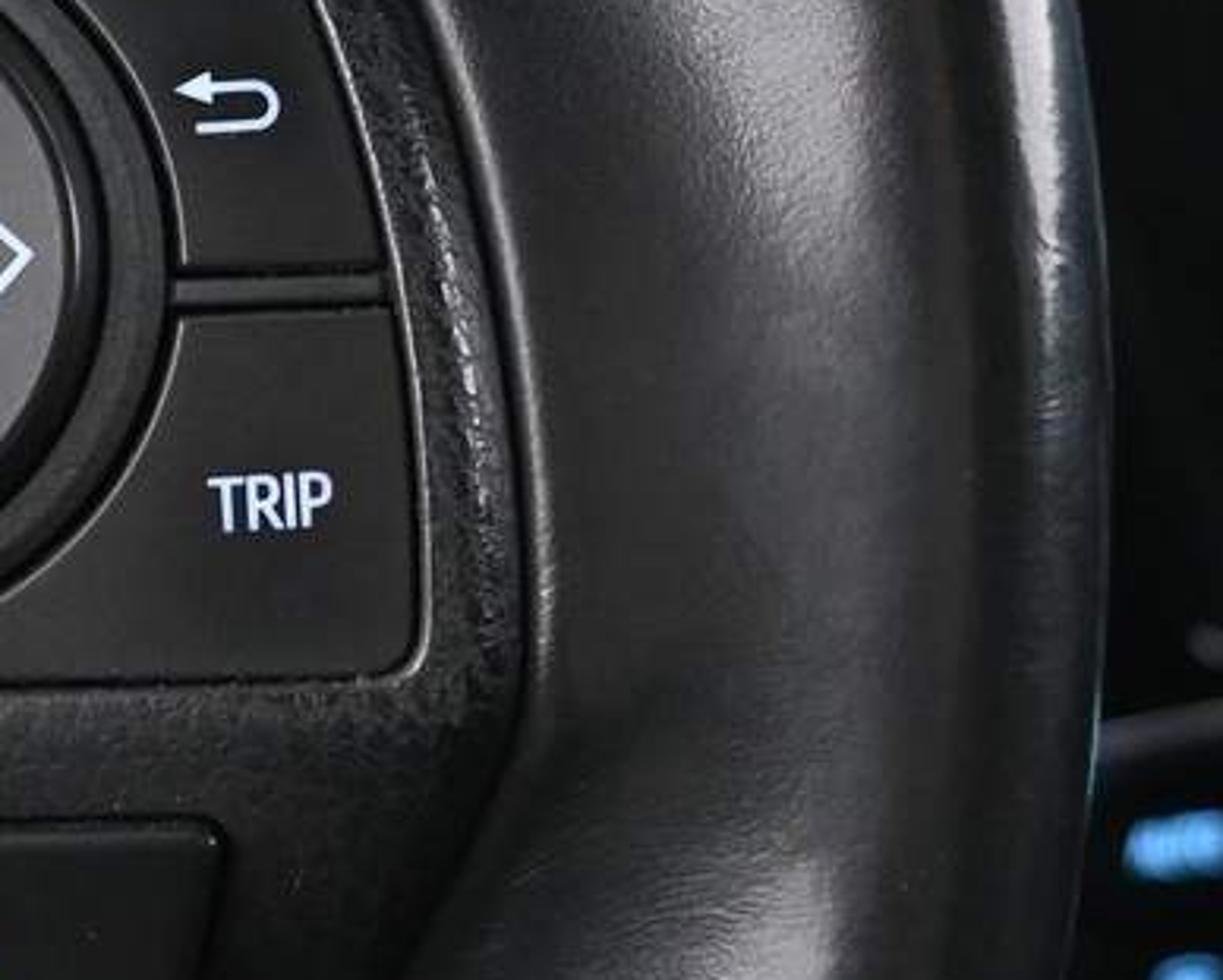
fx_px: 3405
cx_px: 208
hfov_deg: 20.1
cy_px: 50
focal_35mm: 94
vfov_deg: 16.1
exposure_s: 1/25
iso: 2800
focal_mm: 16
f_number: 3.5
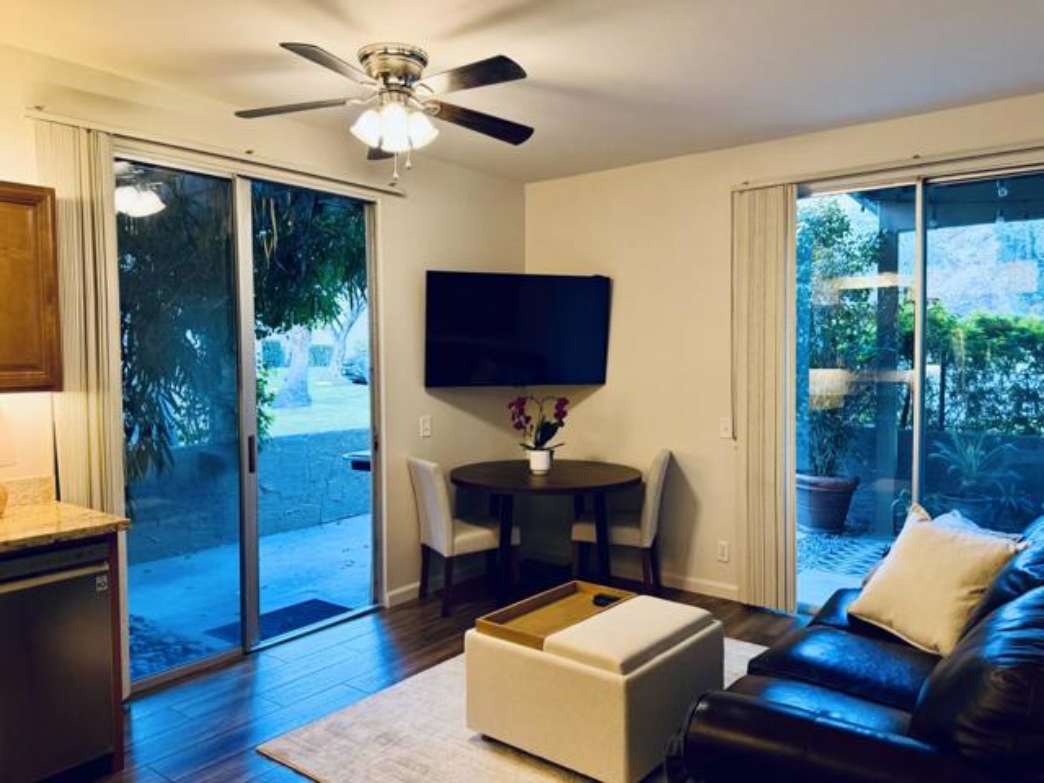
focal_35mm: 24
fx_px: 724
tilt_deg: -2.7
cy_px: 392
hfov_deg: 71.6
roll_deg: +2.4
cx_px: 522
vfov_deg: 56.8
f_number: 1.78
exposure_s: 1/60
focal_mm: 6.76
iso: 320
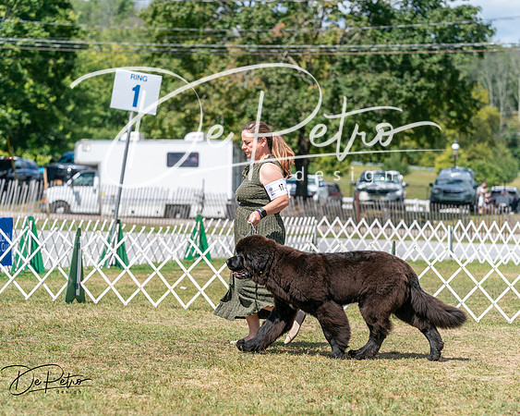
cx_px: 260
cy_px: 208
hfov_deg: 14.3
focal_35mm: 135
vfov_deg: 11.4
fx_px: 2079
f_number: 4.5
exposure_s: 1/1600
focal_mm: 120
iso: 250
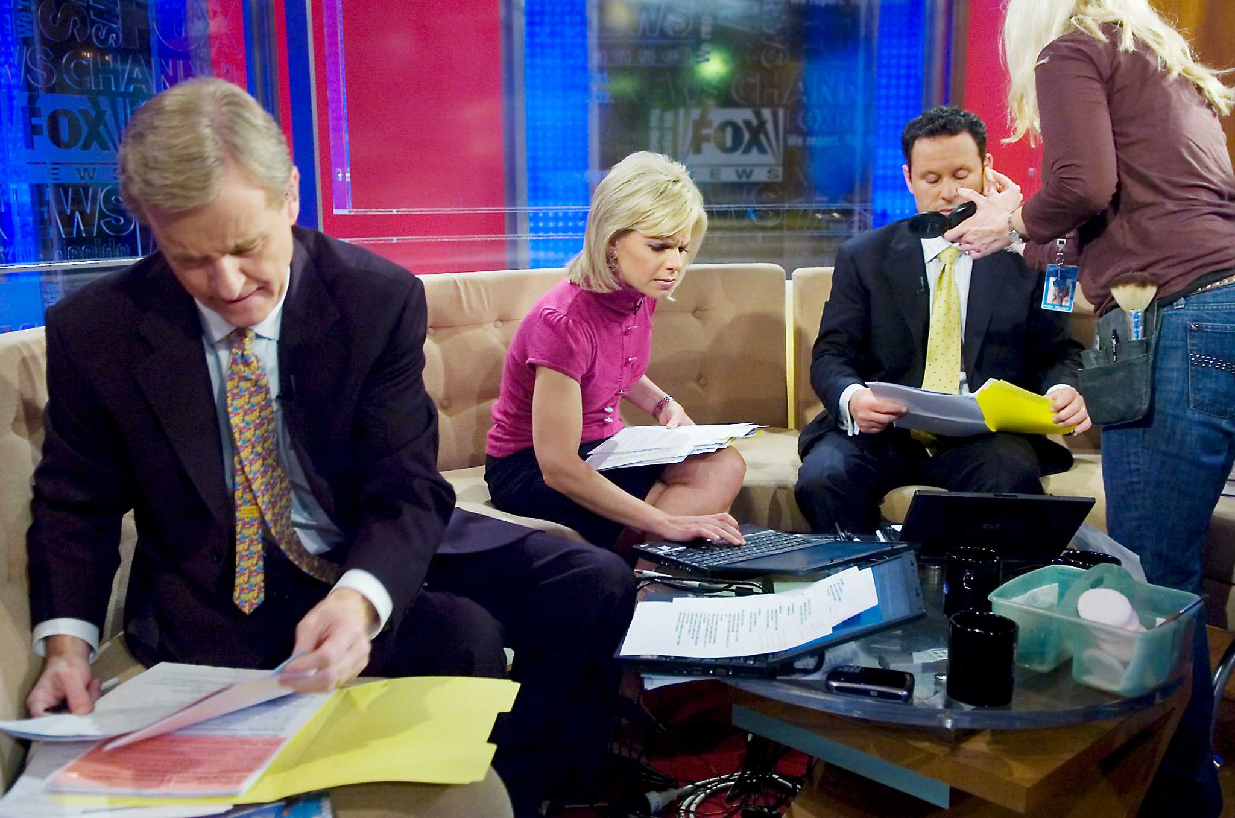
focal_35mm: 34
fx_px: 1181
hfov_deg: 55.2
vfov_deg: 38.2
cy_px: 409
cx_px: 618
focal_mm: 23
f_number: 3.5
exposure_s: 1/100
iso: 500
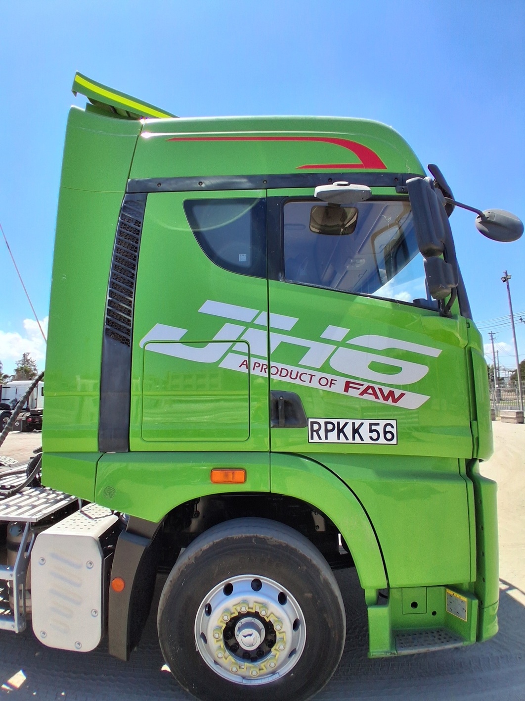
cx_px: 262
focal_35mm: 17
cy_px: 350
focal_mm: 1.4
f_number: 2.2
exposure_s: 1/1202
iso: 50
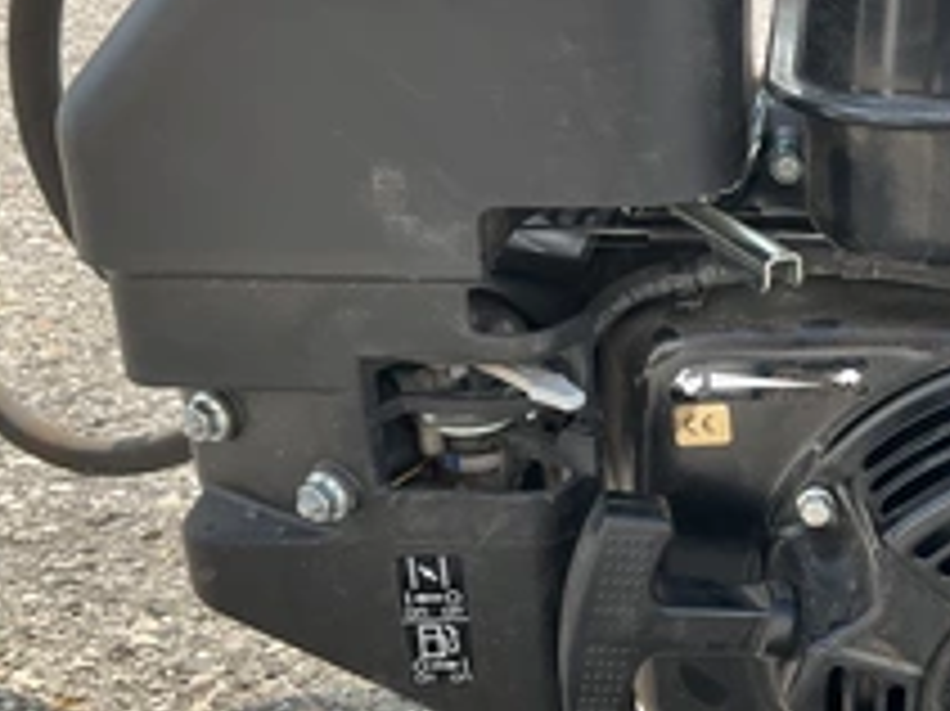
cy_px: 346
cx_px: 797
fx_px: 1509
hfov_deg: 33.6
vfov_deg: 26.5
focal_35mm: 55
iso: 25
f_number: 1.8
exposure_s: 1/344
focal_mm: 3
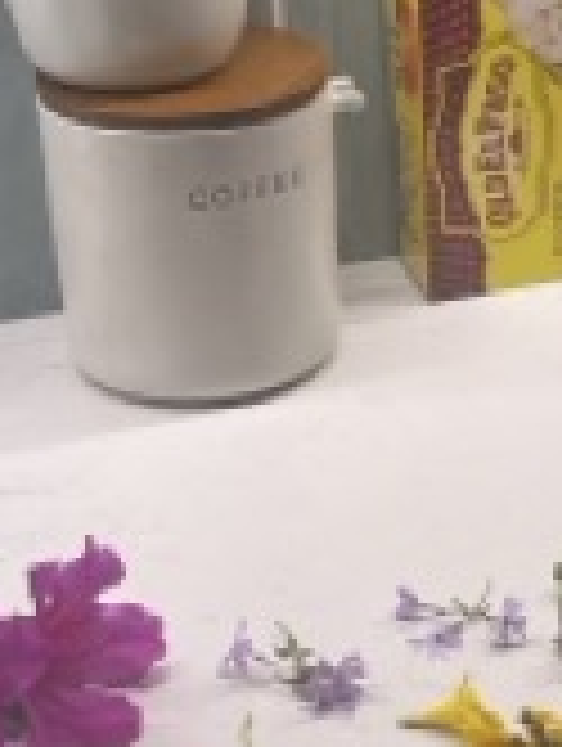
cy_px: 387
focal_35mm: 100
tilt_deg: -27.3
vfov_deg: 19.6
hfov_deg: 14.5
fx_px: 2159
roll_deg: +0.4
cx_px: 611
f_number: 1.6
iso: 125
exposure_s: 1/102
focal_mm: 5.1
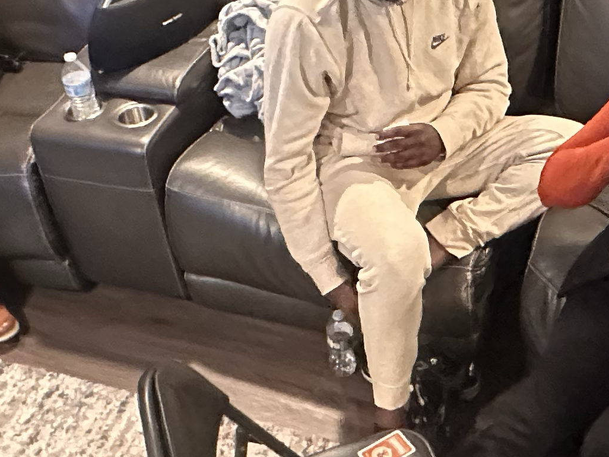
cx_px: 386
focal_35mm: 55
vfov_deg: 26.6
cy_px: 231
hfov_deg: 34.7
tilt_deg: -40.4
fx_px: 968
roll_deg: +3.3
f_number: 2.2
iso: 1250
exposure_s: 1/30
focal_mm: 2.22
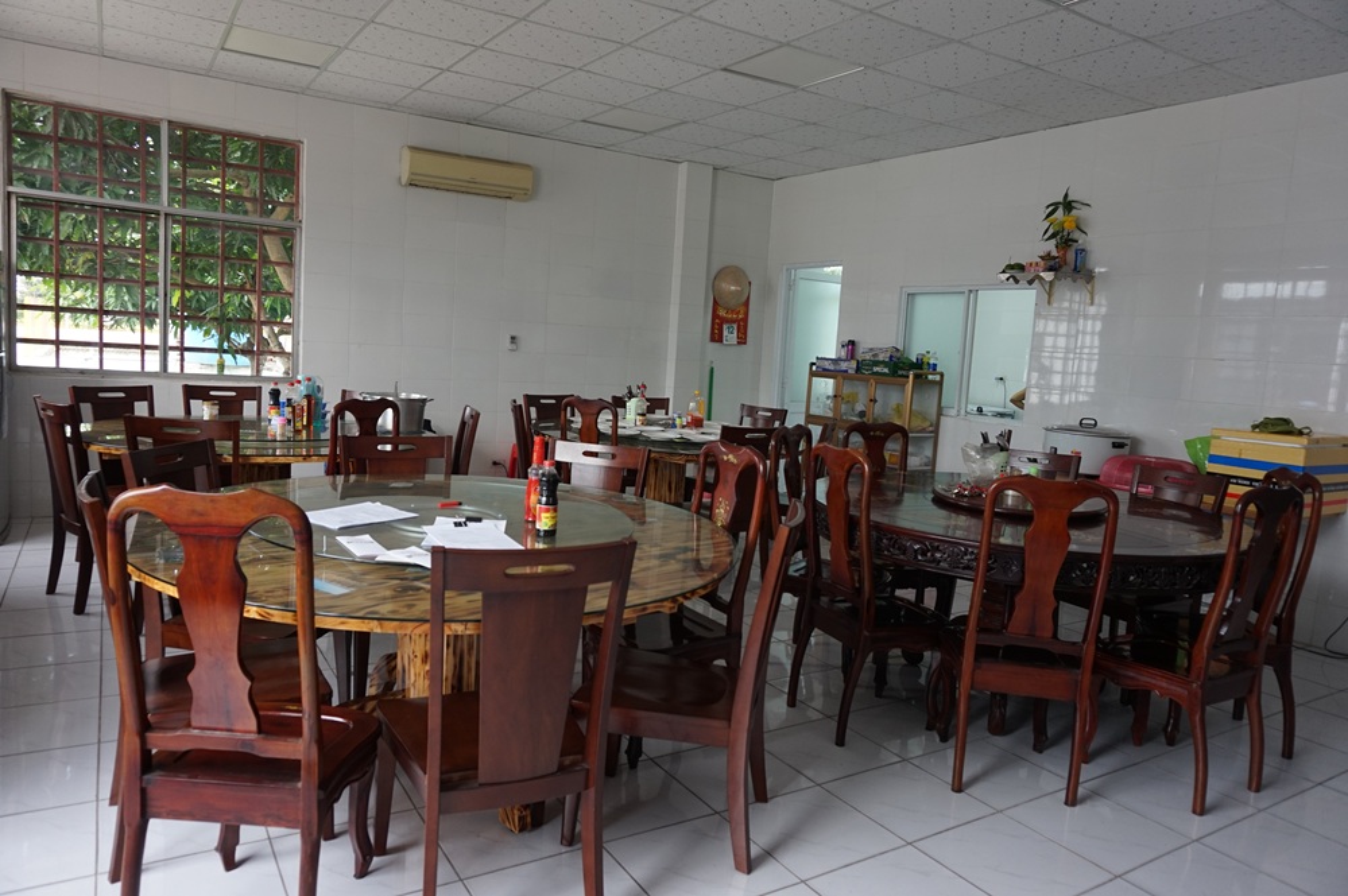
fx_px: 898
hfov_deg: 73.8
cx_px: 674
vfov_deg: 53.1
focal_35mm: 24
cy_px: 448
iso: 250
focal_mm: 16
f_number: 4
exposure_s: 1/60
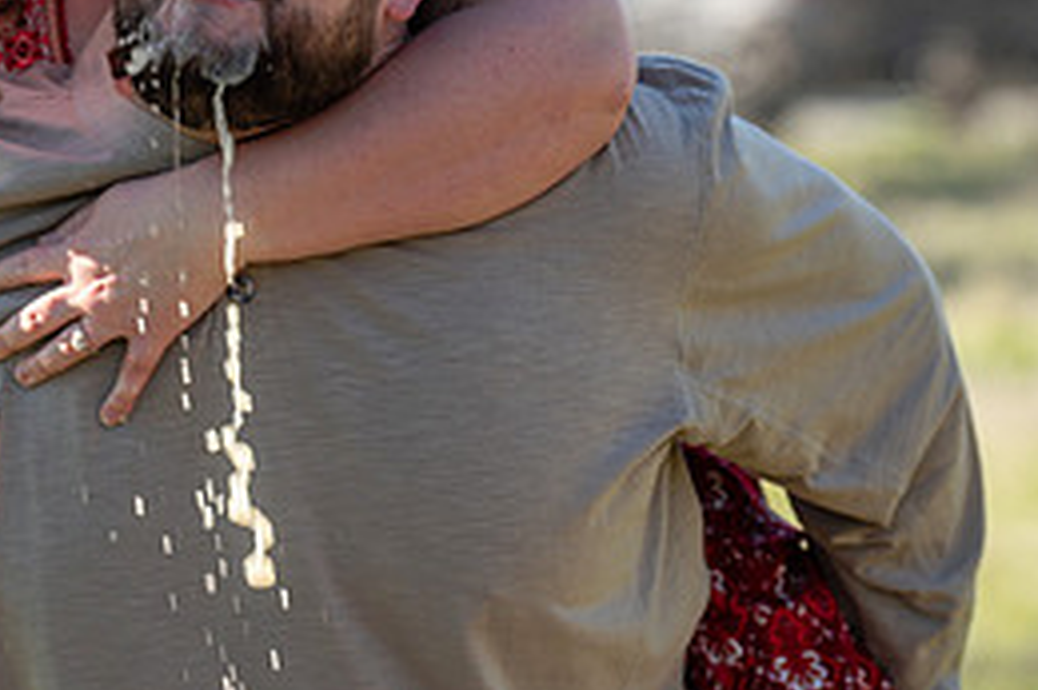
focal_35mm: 335
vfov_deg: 4.1
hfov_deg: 6.1
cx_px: 108
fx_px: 9653
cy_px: -74
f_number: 4
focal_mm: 150
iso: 50
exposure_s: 1/250
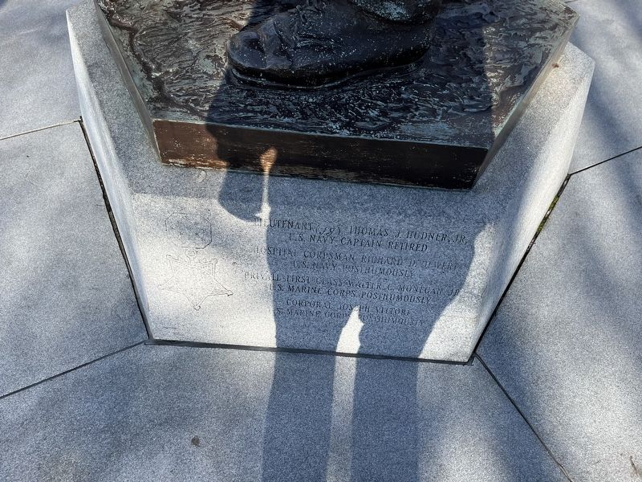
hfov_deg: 67.3
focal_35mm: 26
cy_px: 241
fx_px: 482
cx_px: 321
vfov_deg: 53.1
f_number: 1.6
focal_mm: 5.1
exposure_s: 1/1186
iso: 50
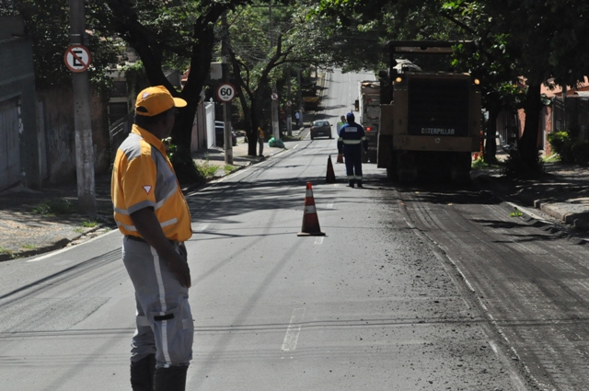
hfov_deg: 24.6
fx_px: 1348
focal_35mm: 82
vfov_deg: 16.5
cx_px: 294
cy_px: 196
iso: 3200
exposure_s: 1/4000
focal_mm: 55
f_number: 10
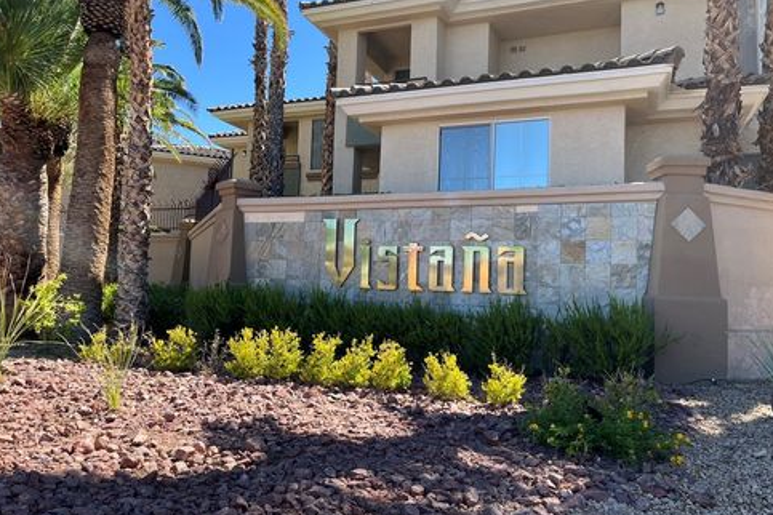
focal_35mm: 28
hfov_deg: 65.5
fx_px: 601
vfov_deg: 46.4
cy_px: 247
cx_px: 389
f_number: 1.6
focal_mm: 5.1
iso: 50
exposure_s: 1/1117
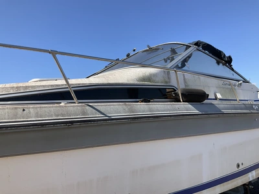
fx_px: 217
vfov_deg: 48.2
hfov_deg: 61.7
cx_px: 130
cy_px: 97
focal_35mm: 29
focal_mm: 3
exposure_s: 1/1311
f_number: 1.8
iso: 25
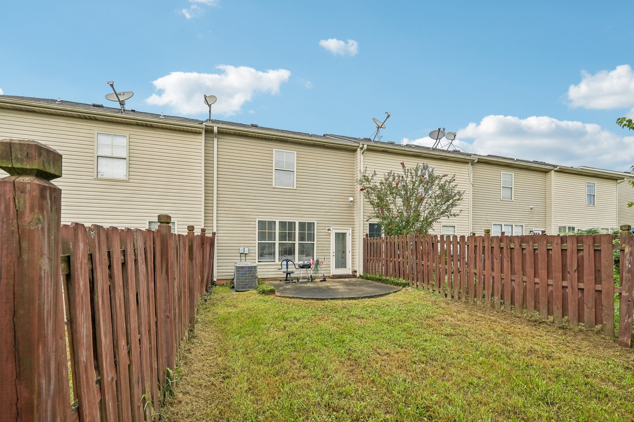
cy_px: 211
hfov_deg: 100.4
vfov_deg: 77.3
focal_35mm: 15
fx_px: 264
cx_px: 317
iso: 400
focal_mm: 15
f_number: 8
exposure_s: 1/160
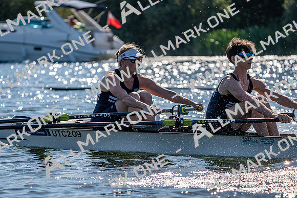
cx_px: 148
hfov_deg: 10.3
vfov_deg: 6.9
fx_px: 1650
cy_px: 99
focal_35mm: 200
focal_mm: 200
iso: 100
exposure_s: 1/1600
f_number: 5.6
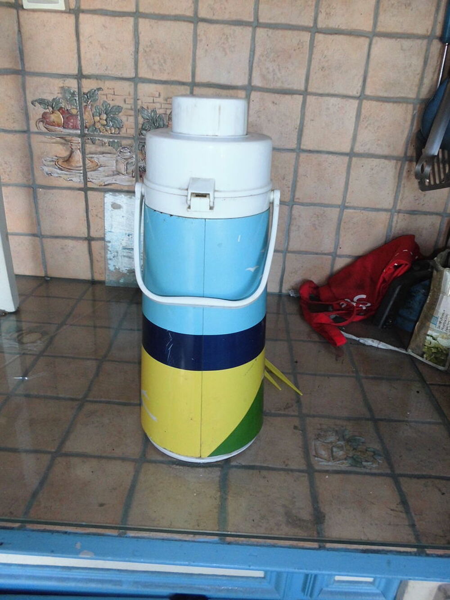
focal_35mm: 26
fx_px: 451
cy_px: 300
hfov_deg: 53.1
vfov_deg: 67.3
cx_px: 225
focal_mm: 4.6
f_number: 3.2
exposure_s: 1/60
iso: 200
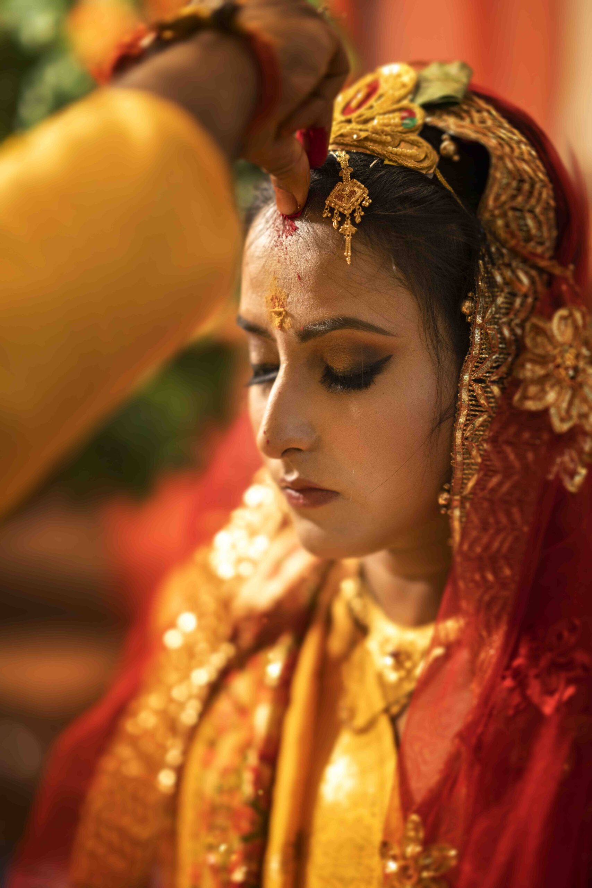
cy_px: 444
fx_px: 2096
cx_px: 296
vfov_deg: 23.9
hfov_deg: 16.1
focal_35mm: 85
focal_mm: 85
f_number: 1.4
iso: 1250
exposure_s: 1/320
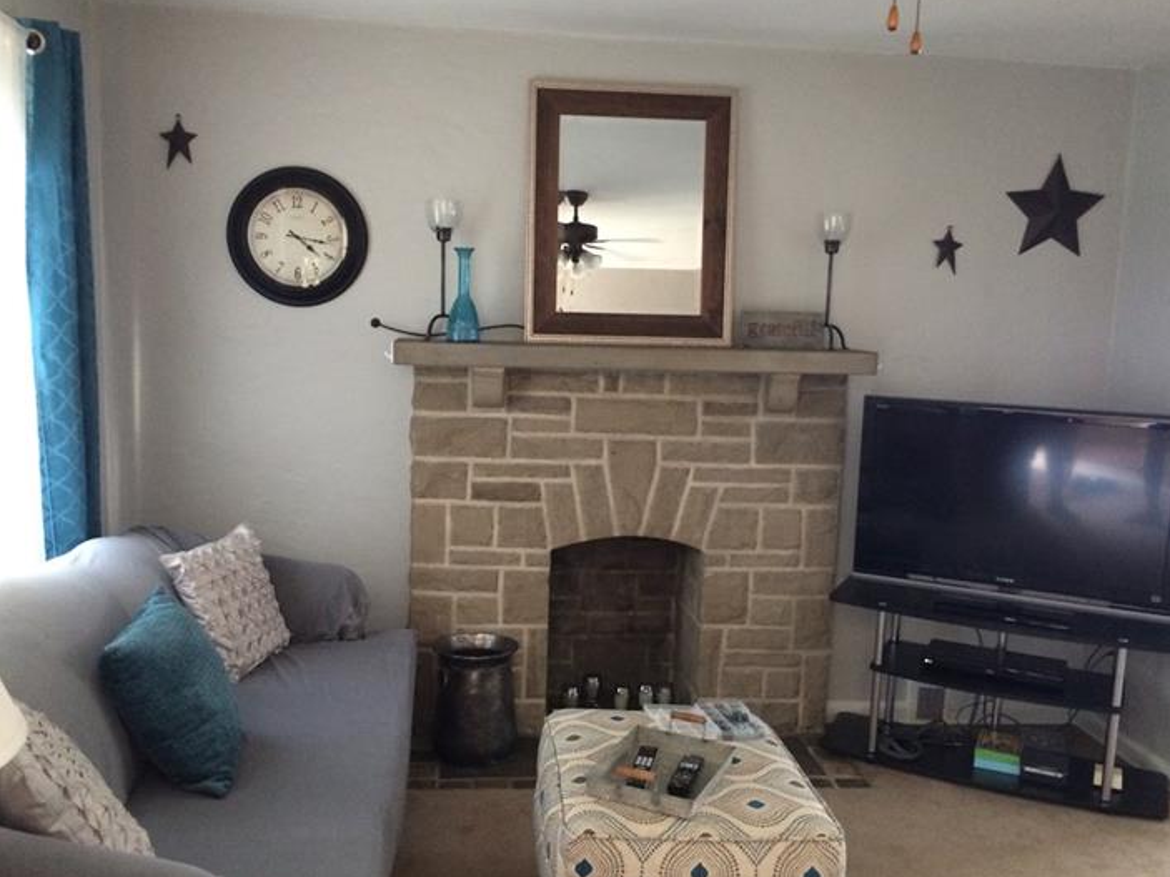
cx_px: 584
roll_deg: -1.2
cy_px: 463
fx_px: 1115
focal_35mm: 33
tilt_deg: -4.0
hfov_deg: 55.4
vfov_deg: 42.9
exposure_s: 1/15
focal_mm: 4.15
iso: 320
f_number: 2.2
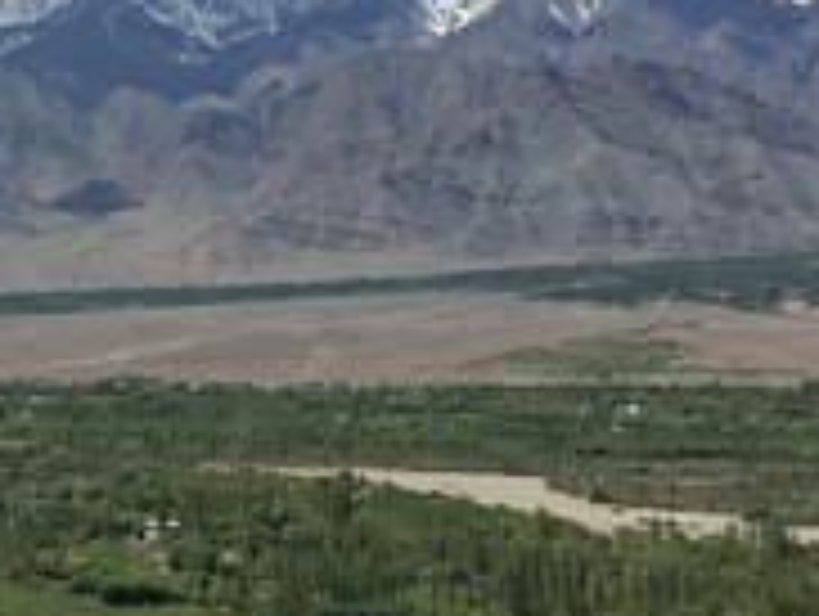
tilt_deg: +0.6
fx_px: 2511
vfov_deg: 14.0
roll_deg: -0.7
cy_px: 297
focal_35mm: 106
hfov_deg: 18.0
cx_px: -11
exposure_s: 1/3597
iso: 32
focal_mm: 4.15
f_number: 2.2
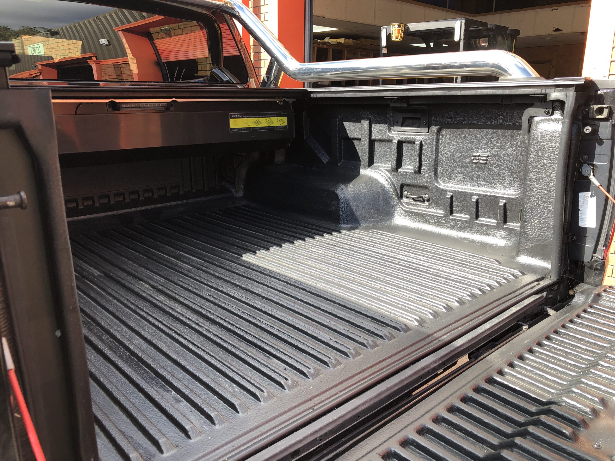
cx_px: 308
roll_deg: -1.6
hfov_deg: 63.4
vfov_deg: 49.7
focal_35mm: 28
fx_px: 497
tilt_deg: -14.5
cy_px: 230
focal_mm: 3.99
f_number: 1.8
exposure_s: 1/277
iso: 20
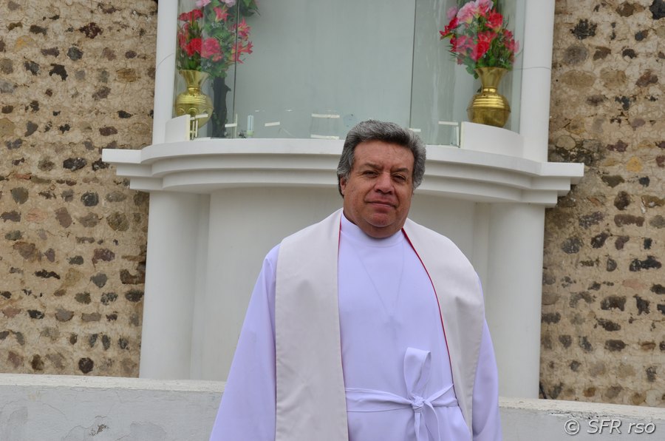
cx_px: 332
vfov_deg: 20.1
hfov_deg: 29.9
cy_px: 220
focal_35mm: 68
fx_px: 1244
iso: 250
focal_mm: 45
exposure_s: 1/400
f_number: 10
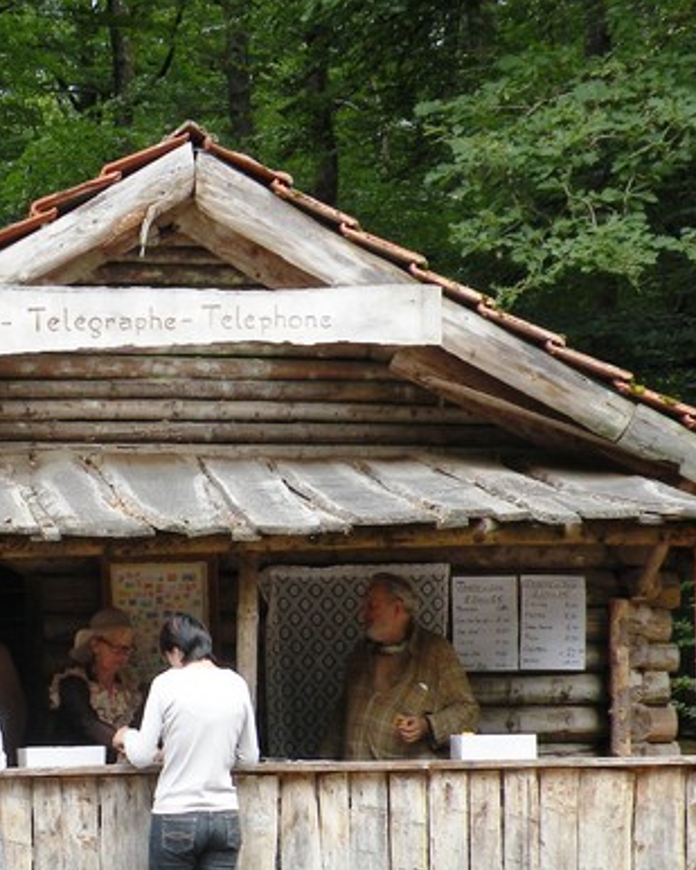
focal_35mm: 113
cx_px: 82
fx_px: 2908
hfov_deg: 13.5
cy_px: 536
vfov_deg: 17.0
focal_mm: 9.8
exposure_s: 1/93.5
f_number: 3.5
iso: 64
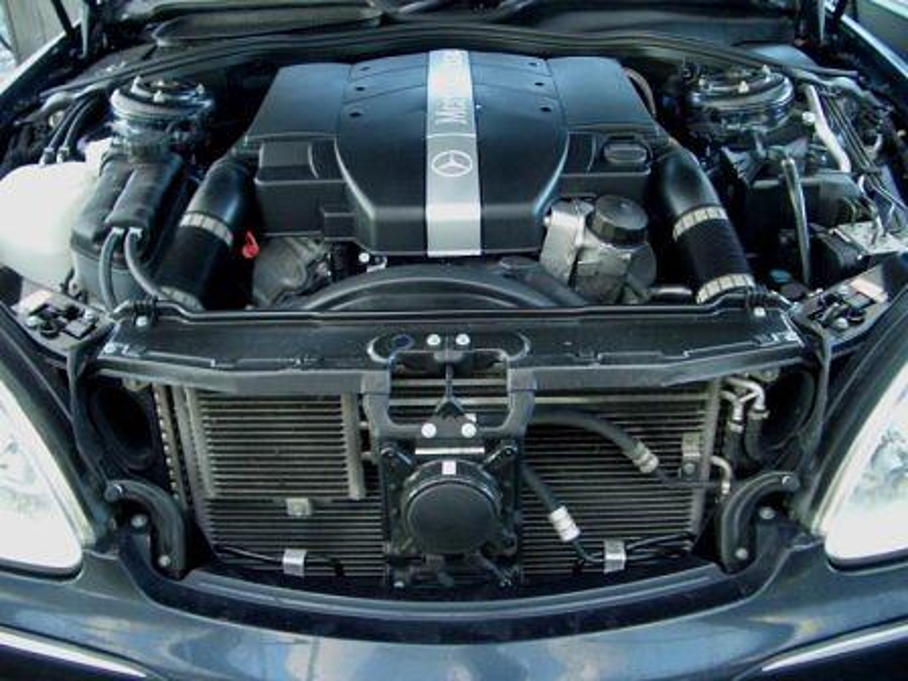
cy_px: 340
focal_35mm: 35
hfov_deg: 52.6
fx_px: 918
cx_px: 454
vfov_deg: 40.7
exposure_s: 1/25
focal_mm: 5.8
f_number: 2.6
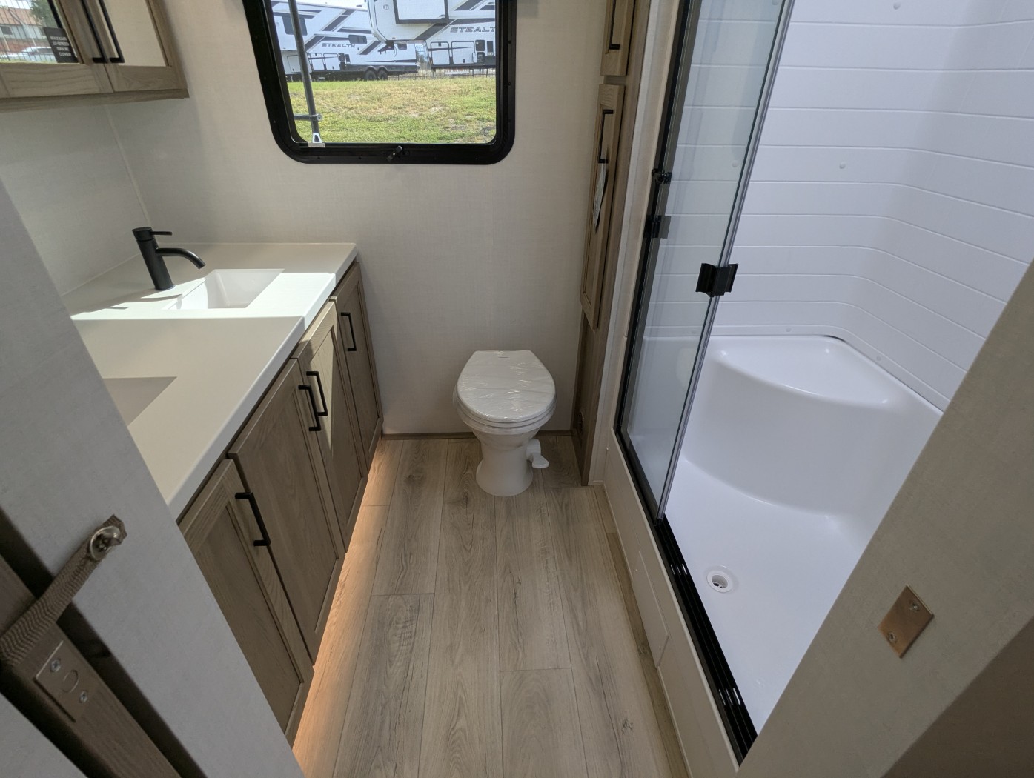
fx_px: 479
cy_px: 389
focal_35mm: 16
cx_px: 517
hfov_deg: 94.4
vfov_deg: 78.2
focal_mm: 2.35
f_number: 2.2
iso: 46
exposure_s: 1/109
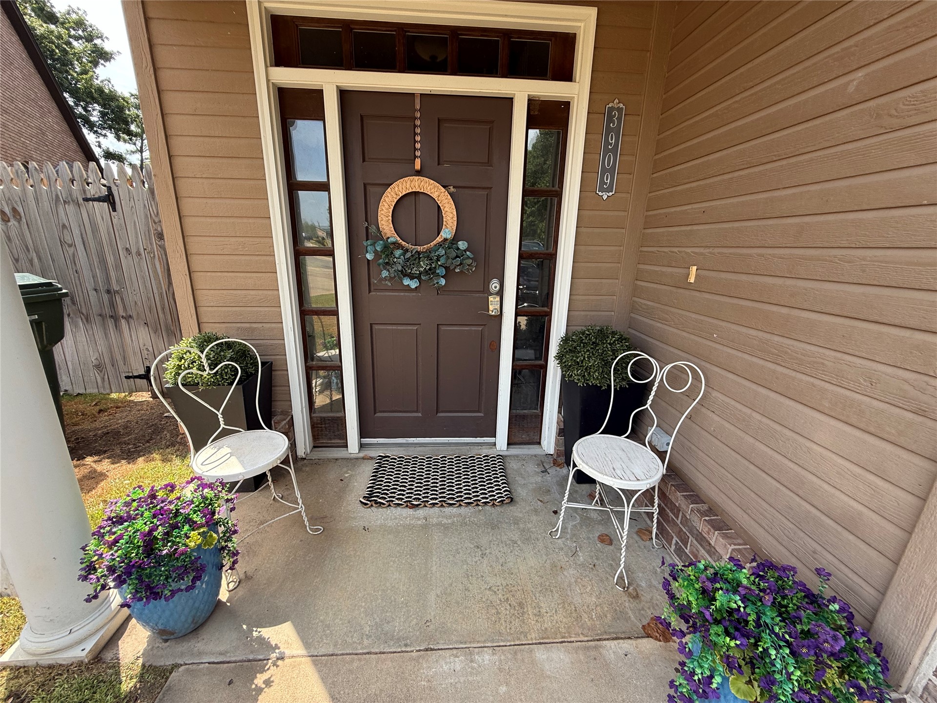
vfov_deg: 85.7
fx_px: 379
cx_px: 468
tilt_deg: -15.2
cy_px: 352
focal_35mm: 14
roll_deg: -1.9
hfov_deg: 102.1
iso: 50
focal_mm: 2.22
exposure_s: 1/286
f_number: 2.2
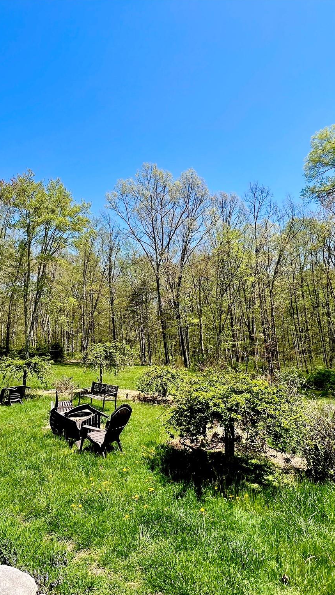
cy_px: 298
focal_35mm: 19
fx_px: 300
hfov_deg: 57.4
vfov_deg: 89.6
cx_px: 120
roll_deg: +4.4
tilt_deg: +7.2
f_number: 1.8
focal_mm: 1.57
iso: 32
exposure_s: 1/797
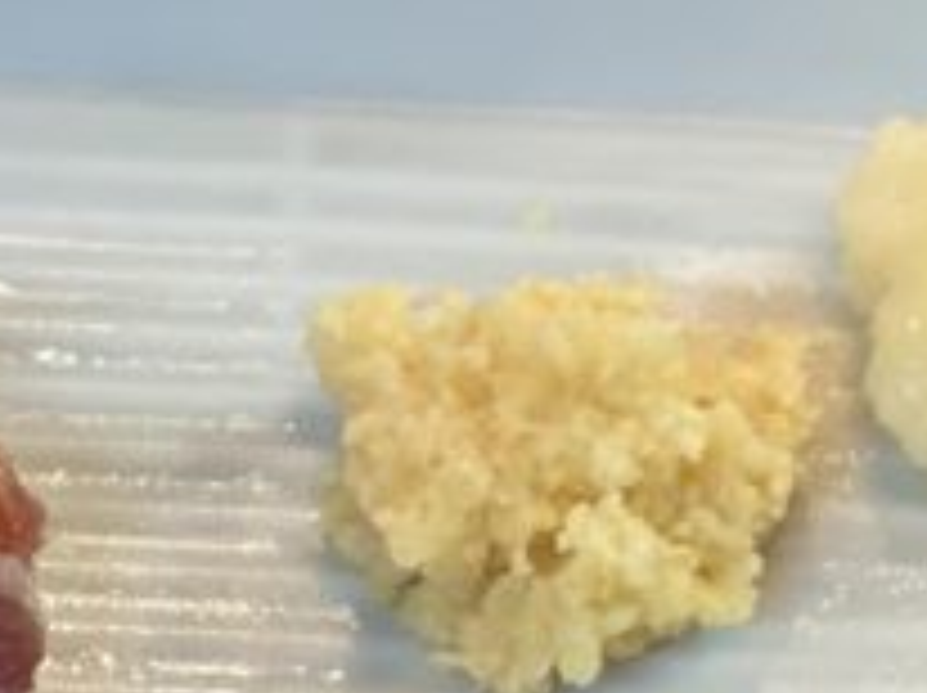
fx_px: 6928
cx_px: -112
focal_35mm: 259
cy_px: 846
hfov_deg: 7.6
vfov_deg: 5.7
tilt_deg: -46.1
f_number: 2
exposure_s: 1/33
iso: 160
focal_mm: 6
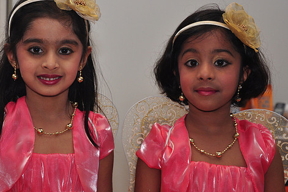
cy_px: 88
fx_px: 768
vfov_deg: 14.2
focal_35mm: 96
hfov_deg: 21.2
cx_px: 114
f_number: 5
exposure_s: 1/80
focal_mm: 52
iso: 500
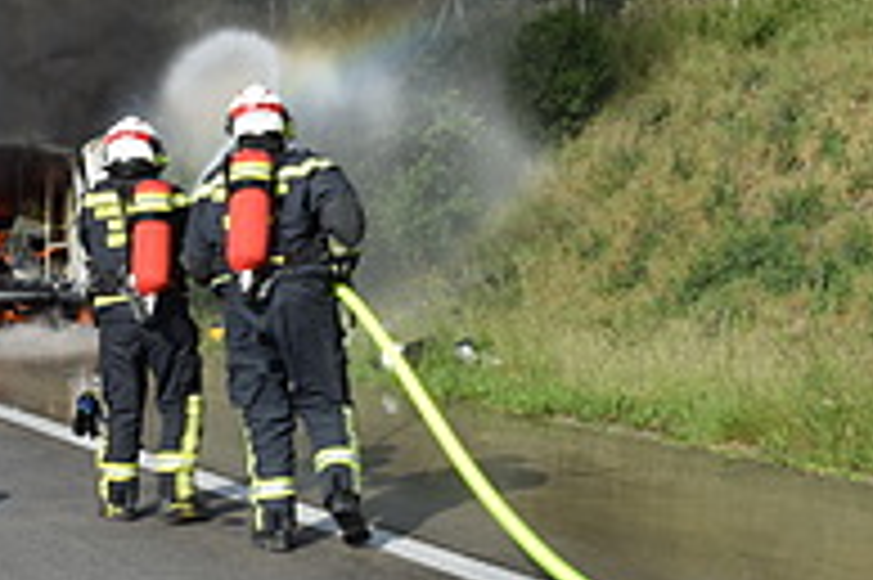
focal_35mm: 77
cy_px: 11
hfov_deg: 26.2
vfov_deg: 17.3
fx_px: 1871
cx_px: 335
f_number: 18
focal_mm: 21
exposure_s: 1/40
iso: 100
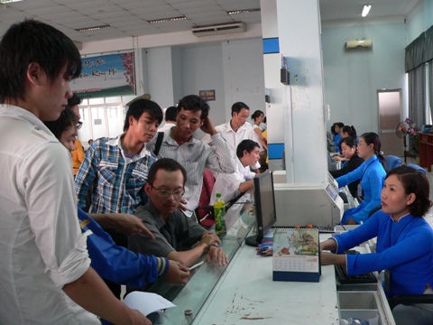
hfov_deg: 51.4
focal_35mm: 36
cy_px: 162
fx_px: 450
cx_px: 216
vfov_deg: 39.7
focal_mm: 6
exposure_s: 1/30
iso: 200
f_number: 2.8
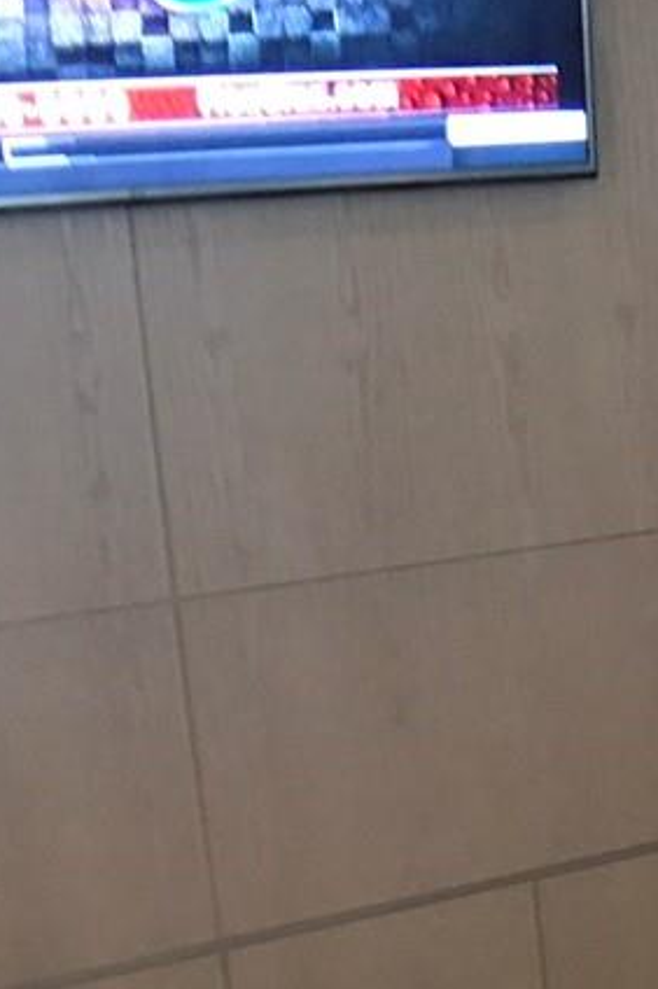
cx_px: 1143
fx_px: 3021
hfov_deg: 11.6
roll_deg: +1.2
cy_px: 602
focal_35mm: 110
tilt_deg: -11.9
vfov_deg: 18.6
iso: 100
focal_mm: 3.99
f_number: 1.8
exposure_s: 1/7
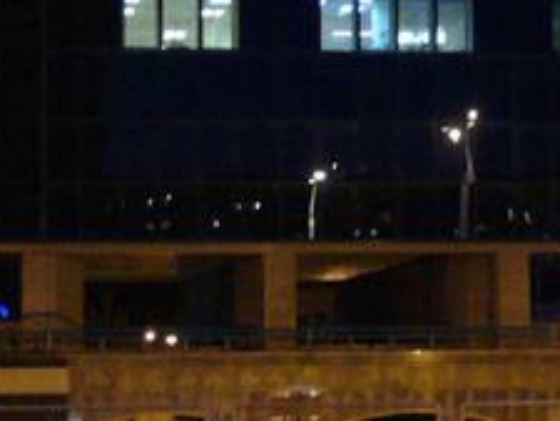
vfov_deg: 8.3
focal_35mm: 178
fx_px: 2881
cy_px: 159
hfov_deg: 11.0
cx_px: 540
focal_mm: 10.6
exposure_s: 1/2
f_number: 3.2
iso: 200
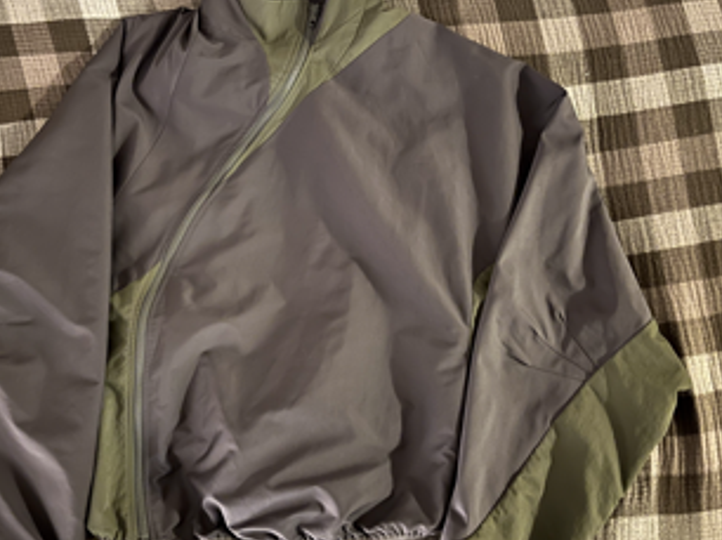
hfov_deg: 53.7
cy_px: 299
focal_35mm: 34
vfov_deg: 41.7
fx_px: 709
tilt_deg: -83.3
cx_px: 293
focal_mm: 5.1
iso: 640
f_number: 1.6
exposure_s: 1/9
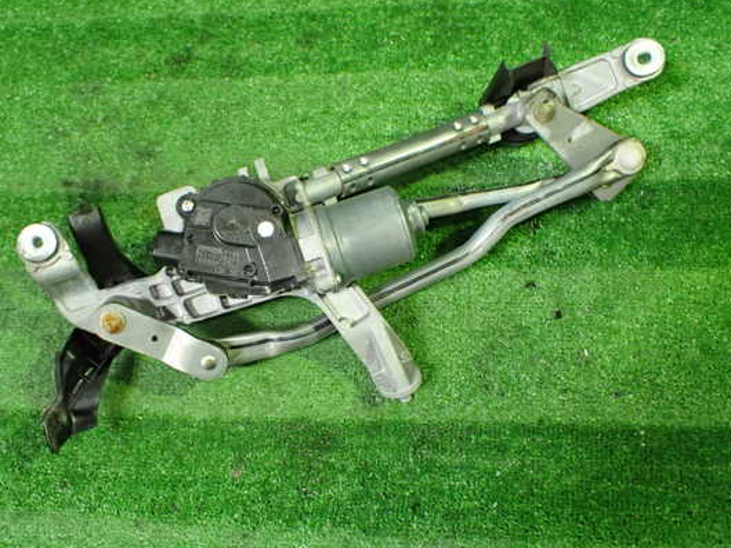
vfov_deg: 41.8
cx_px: 326
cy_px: 273
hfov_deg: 53.8
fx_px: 718
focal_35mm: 34
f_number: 2.3
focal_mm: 5.4
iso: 800
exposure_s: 1/60
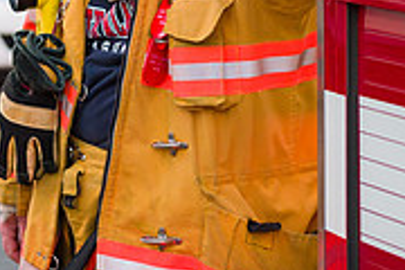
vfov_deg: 6.0
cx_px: 34
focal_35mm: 226
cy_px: -76
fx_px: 2542
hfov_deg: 9.1
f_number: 3.2
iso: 2000
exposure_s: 1/250
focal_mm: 70
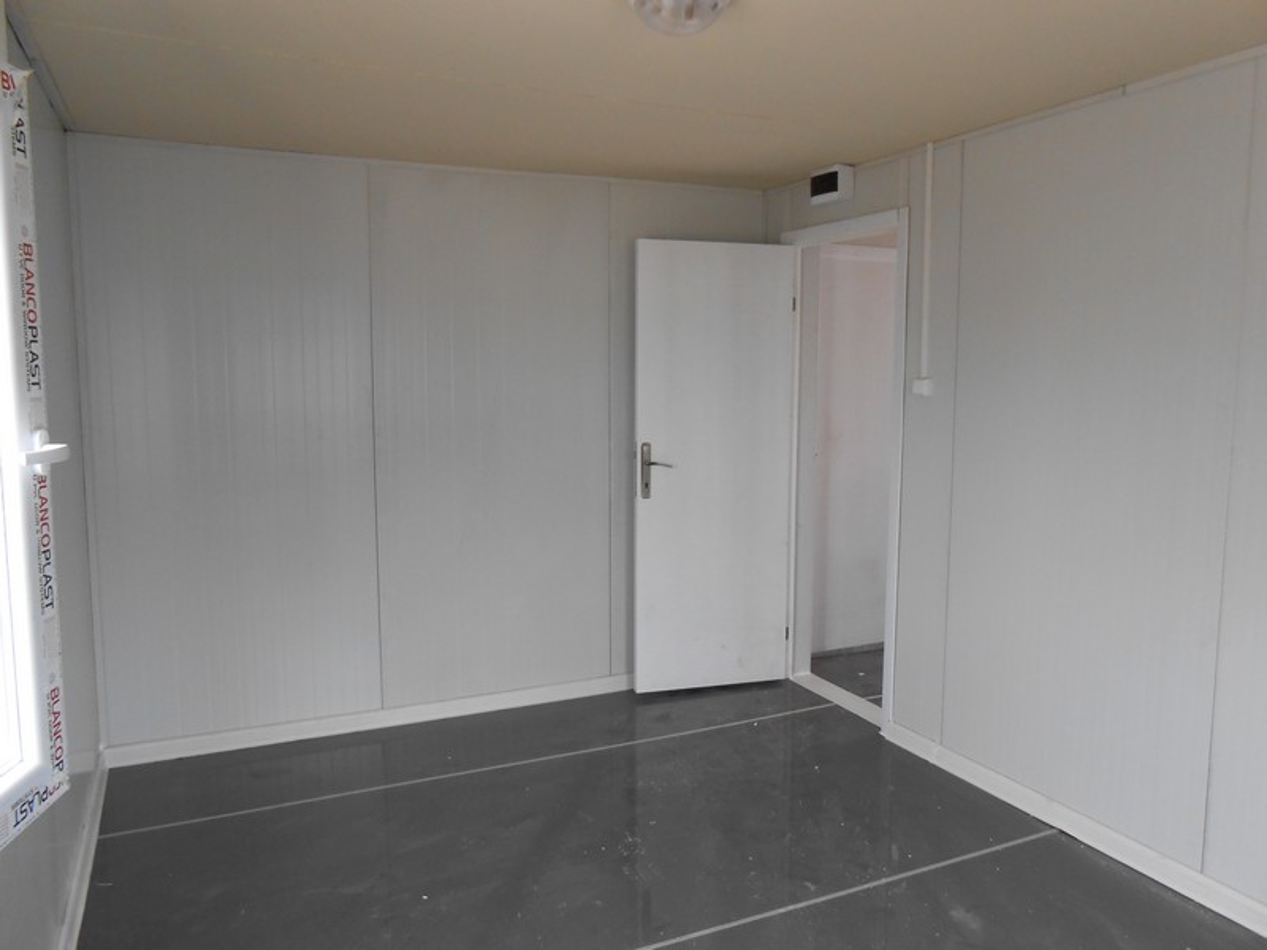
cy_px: 475
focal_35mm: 26
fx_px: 952
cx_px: 634
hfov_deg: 67.3
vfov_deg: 53.1
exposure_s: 1/30
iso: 250
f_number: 3.5
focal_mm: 4.6
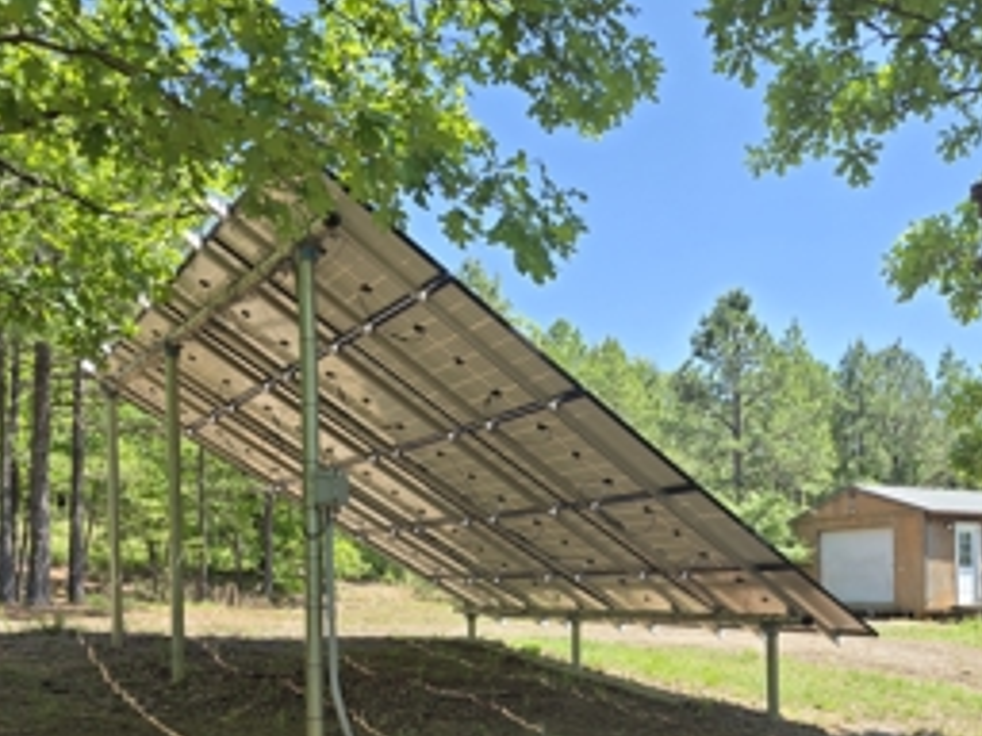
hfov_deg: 49.7
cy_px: 571
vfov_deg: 38.4
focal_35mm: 36
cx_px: 710
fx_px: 1021
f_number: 1.7
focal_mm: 6.3
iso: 12
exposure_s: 1/312
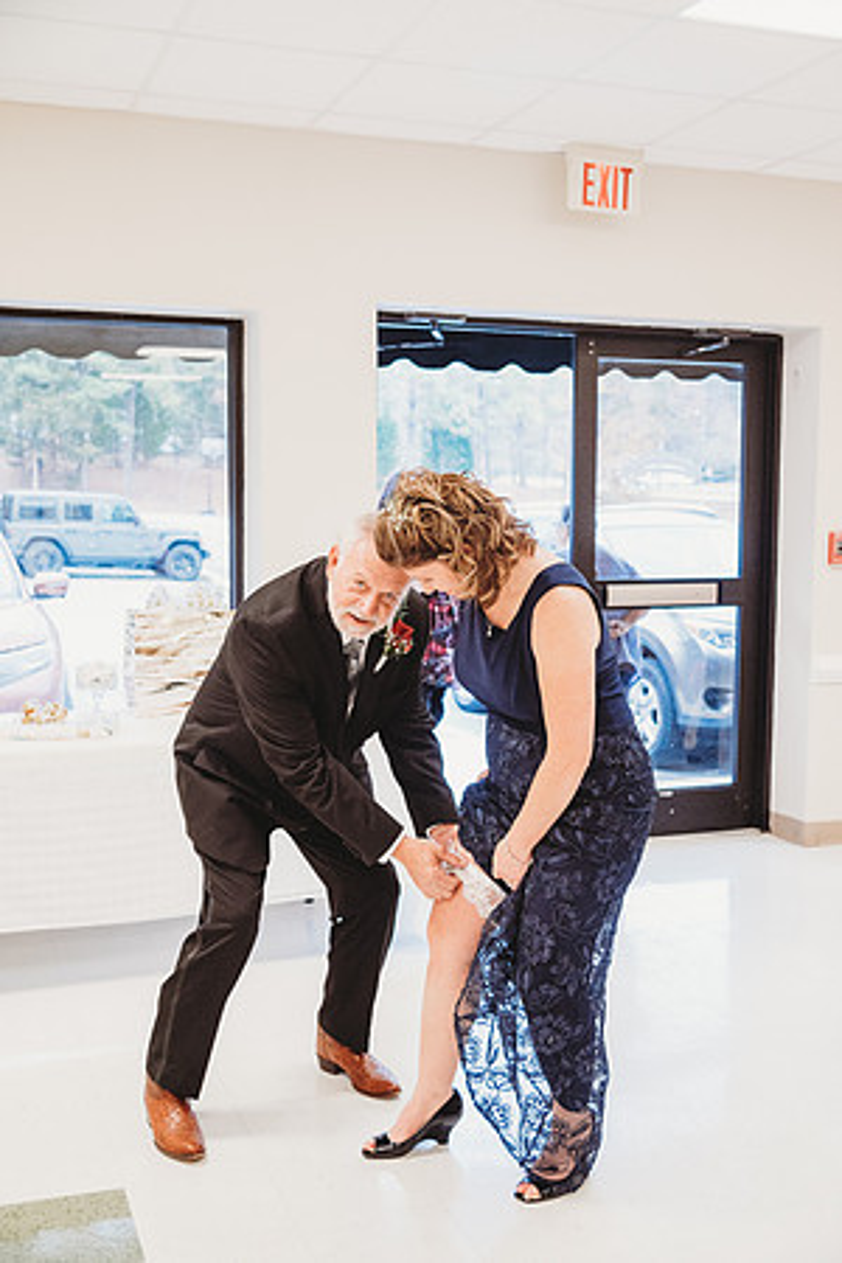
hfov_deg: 35.1
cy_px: 632
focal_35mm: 38
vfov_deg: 50.7
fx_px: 1333
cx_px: 421
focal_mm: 38
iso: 2500
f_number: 4
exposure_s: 1/200
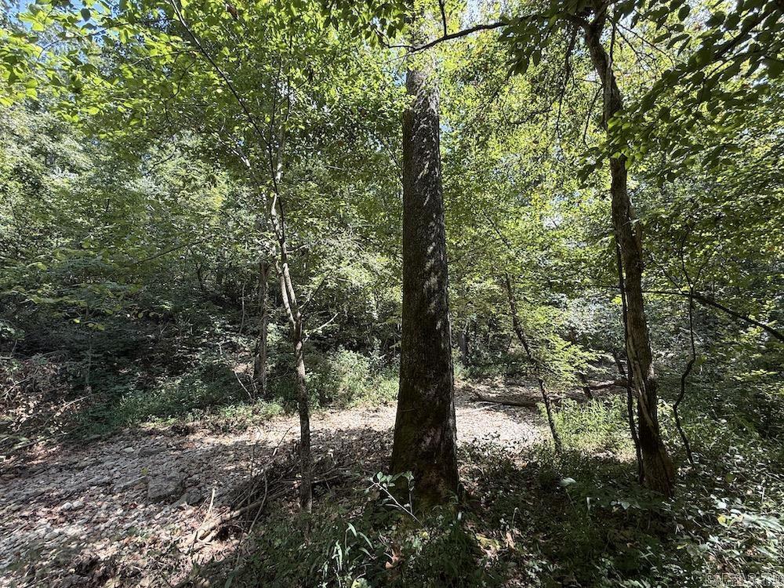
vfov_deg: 85.7
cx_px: 392
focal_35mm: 14
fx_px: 317
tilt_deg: +8.4
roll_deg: +0.8
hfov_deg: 102.1
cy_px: 294
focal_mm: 2.22
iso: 64
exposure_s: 1/145
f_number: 2.2
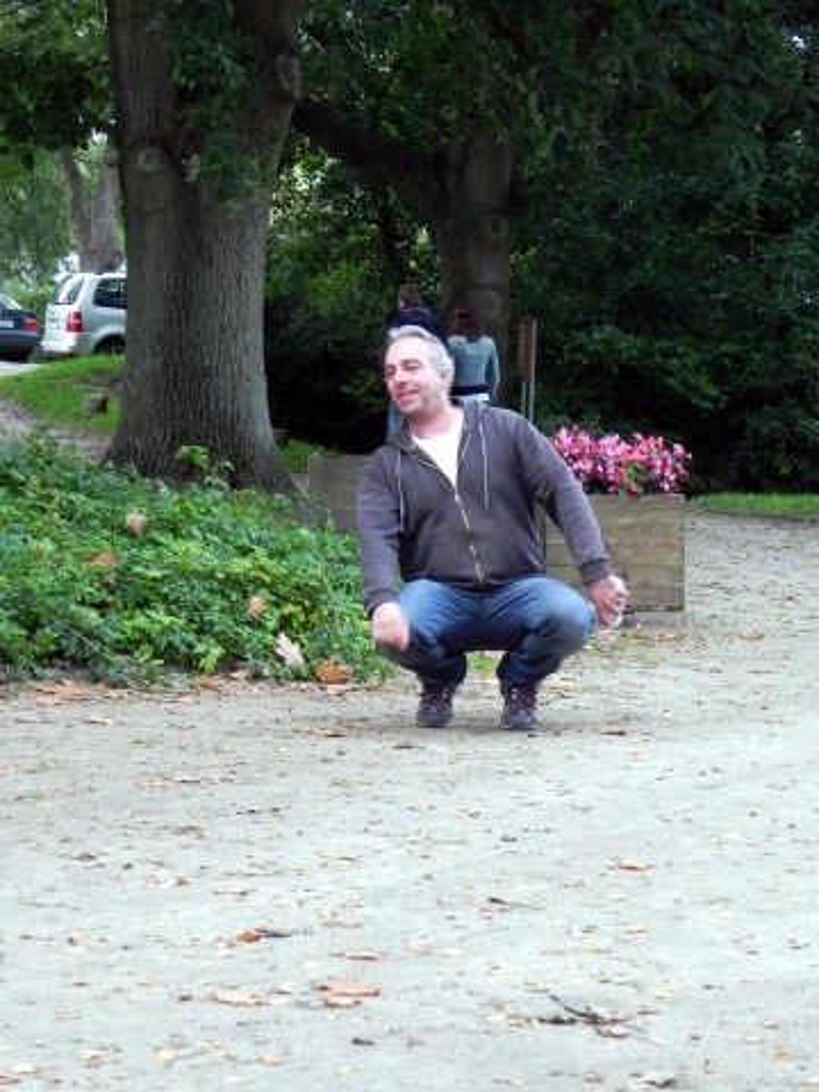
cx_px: 410
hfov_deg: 11.5
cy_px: 546
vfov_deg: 15.3
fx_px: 4069
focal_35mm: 129
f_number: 4.5
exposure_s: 1/52.5
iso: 160
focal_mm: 23
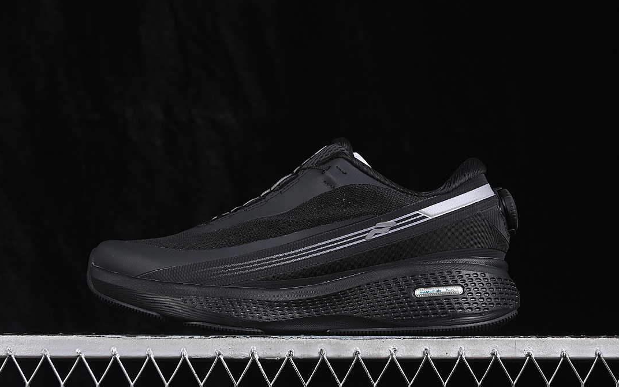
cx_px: 310
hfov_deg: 26.8
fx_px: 1299
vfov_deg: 16.9
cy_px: 206
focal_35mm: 77
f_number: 6.3
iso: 160
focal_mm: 50
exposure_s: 1/60
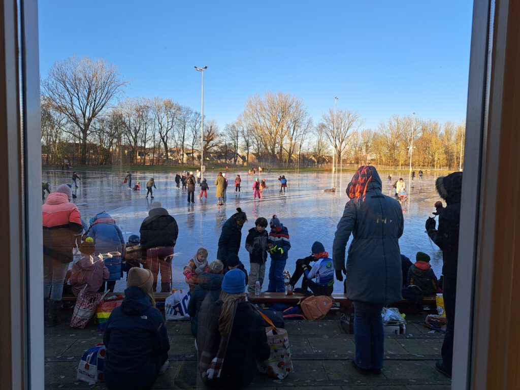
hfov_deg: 71.6
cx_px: 260
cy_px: 195
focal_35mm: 24
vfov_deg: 56.8
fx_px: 361
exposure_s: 1/427
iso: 50
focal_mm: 5.23
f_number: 1.8
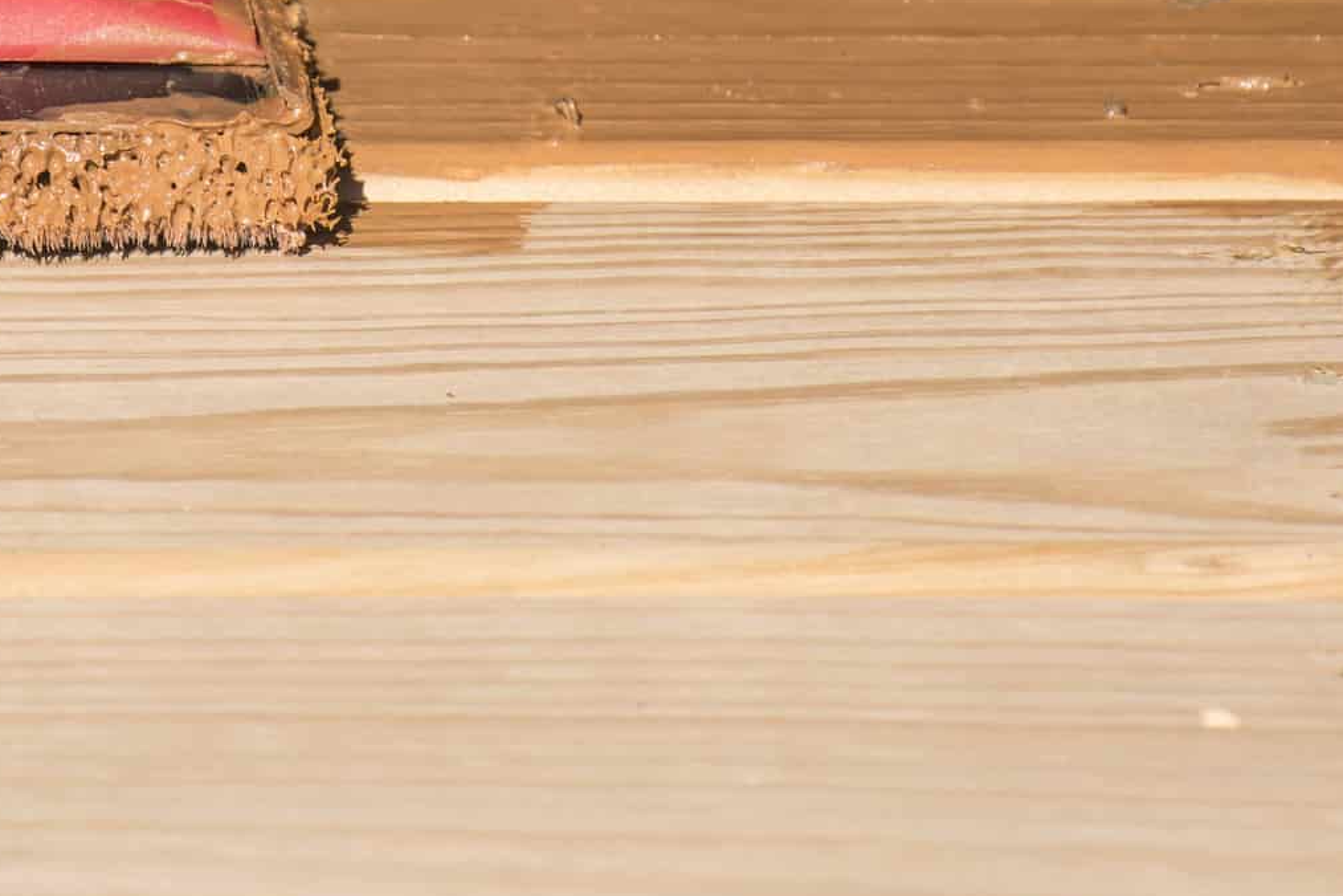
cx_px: 305
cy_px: -21
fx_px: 17383
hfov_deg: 4.4
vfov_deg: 2.9
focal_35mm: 466
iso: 160
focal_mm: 140
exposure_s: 1/640
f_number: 8
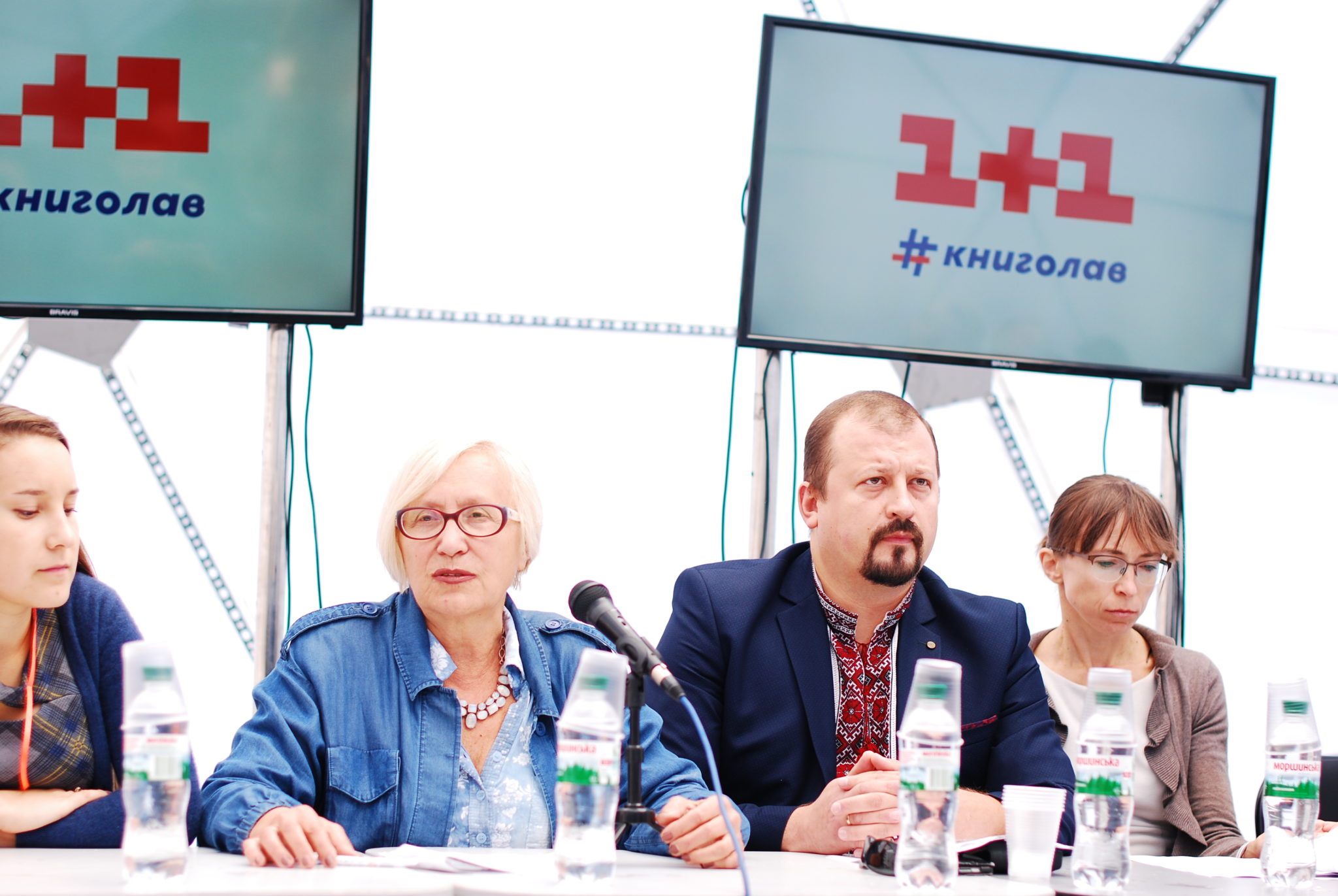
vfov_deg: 18.2
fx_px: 2791
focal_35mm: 75
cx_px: 669
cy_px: 448
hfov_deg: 27.0
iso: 100
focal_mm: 50
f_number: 2.5
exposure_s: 1/200
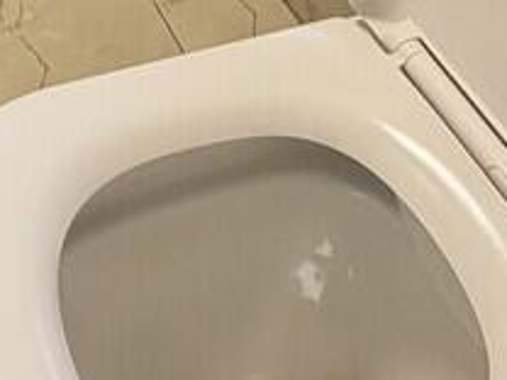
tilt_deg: -18.3
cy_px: -526
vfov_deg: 14.4
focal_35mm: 69
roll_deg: +0.8
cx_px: -61
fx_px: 1011
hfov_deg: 25.9
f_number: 2.2
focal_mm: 2.22
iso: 160
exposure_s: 1/121
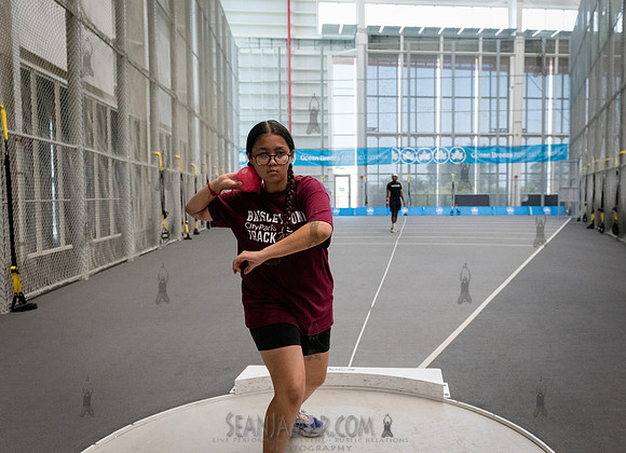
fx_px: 577
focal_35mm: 32
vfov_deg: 42.9
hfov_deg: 56.7
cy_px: 224
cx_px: 360
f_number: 3.5
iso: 6400
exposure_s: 1/1000
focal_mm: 24
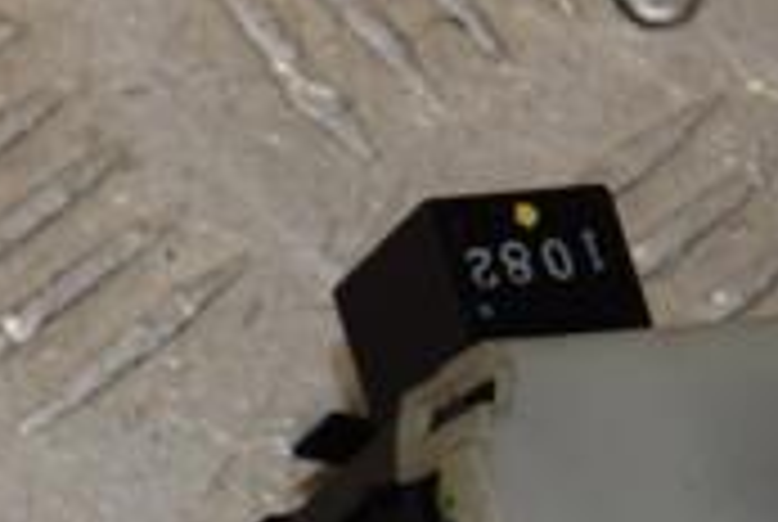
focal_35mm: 301
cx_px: -207
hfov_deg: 6.8
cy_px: 814
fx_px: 6516
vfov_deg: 4.6
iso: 800
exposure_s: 1/200
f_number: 9
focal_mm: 58
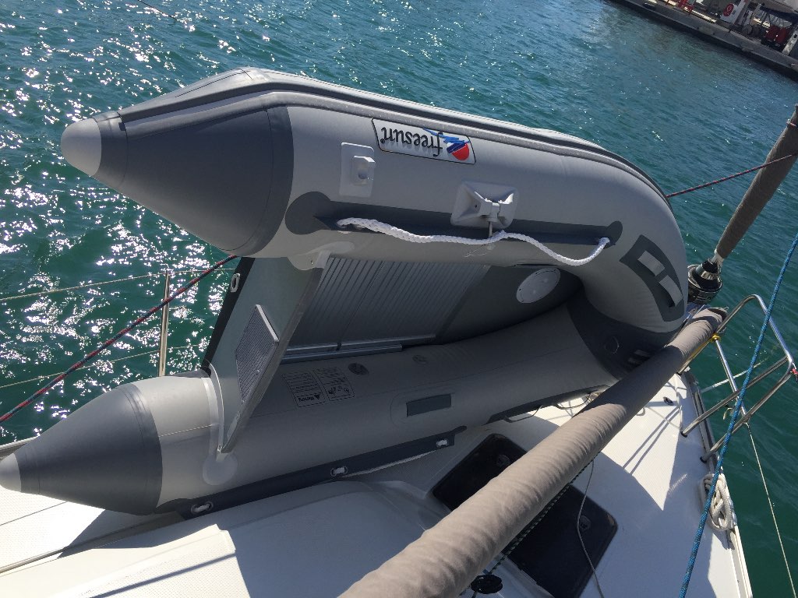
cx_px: 399
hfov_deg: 61.7
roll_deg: -25.3
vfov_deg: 48.2
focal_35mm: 29
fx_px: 669
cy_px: 299
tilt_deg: -30.5
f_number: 2.2
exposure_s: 1/3597
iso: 32
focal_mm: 4.15
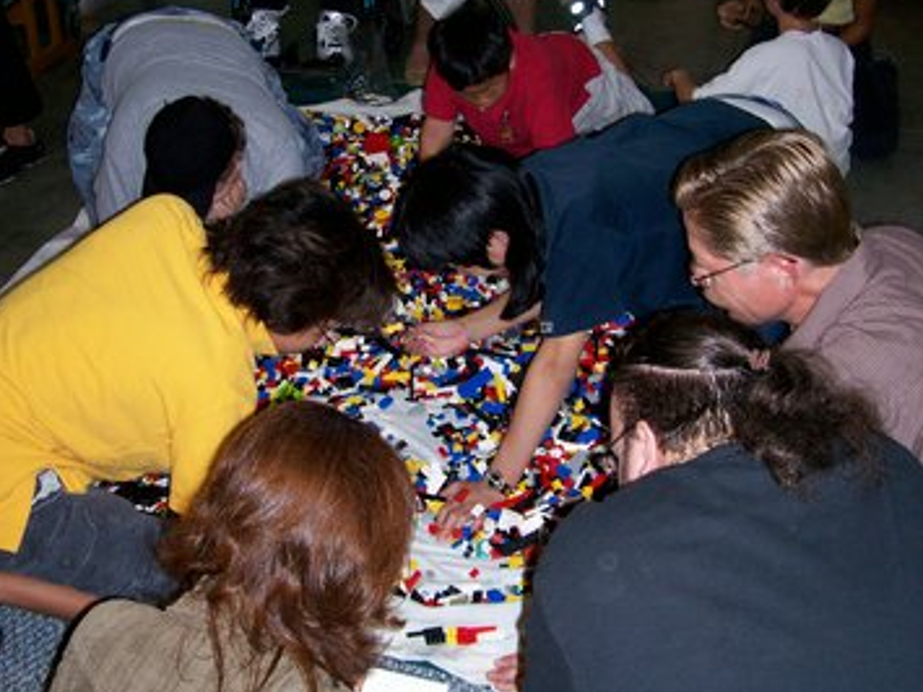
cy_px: 294
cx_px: 458
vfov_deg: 31.4
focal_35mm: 46
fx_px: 1226
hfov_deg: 41.3
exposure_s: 1/112
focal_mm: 5.6
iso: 140
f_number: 2.7
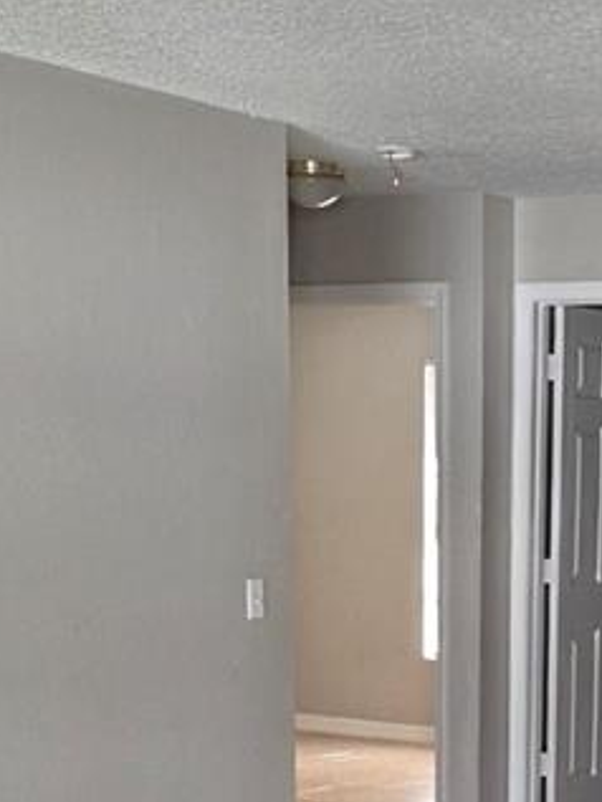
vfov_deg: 21.3
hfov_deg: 16.7
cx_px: 572
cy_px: 903
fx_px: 2016
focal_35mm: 87
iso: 160
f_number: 1.8
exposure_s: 1/120
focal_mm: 5.4
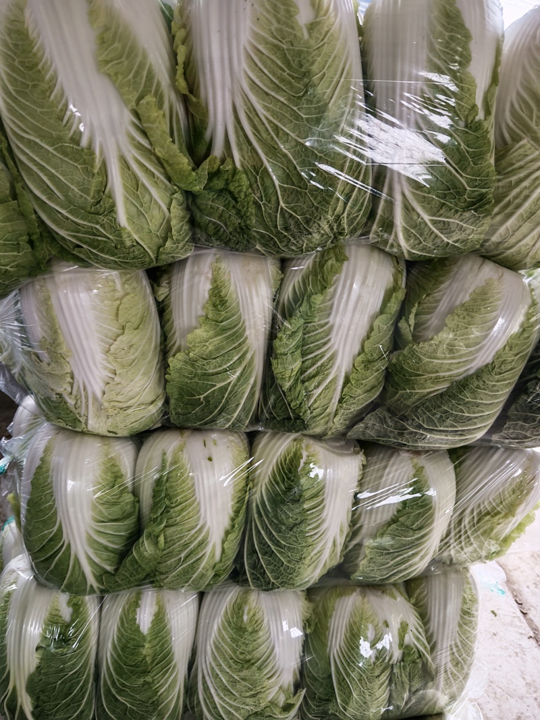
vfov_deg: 71.6
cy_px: 360
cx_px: 270
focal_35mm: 24
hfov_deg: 56.8
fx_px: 499
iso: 400
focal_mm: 6.67
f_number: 1.9
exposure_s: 1/33
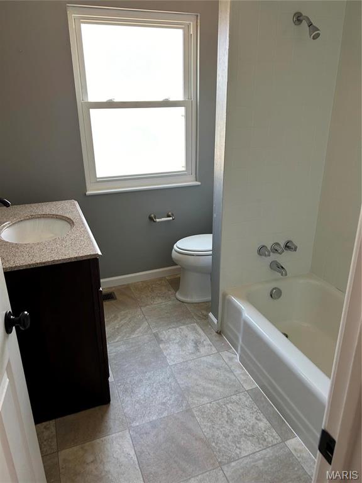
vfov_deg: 67.3
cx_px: 181
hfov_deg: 53.1
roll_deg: +1.0
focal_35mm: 26
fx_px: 363
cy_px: 242
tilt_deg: -20.2
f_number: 1.5
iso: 80
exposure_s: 1/60
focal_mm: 5.7
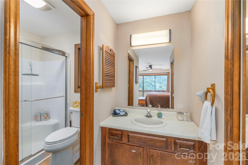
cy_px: 82
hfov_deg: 104.3
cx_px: 124
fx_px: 96
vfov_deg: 81.2
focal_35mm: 14
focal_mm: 14
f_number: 7.1
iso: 320
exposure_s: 1/160
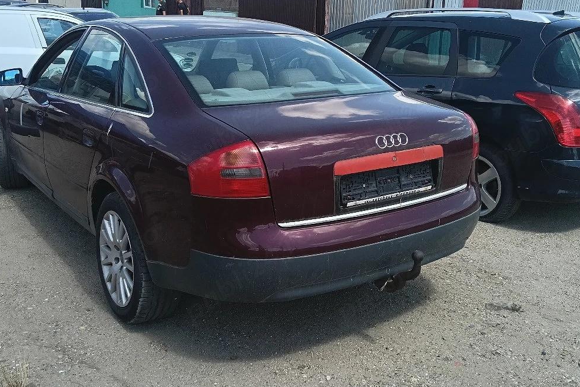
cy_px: 144
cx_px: 287
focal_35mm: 38
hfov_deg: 50.7
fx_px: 612
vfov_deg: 34.9
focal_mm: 3.98
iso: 64
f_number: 1.8
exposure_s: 1/556
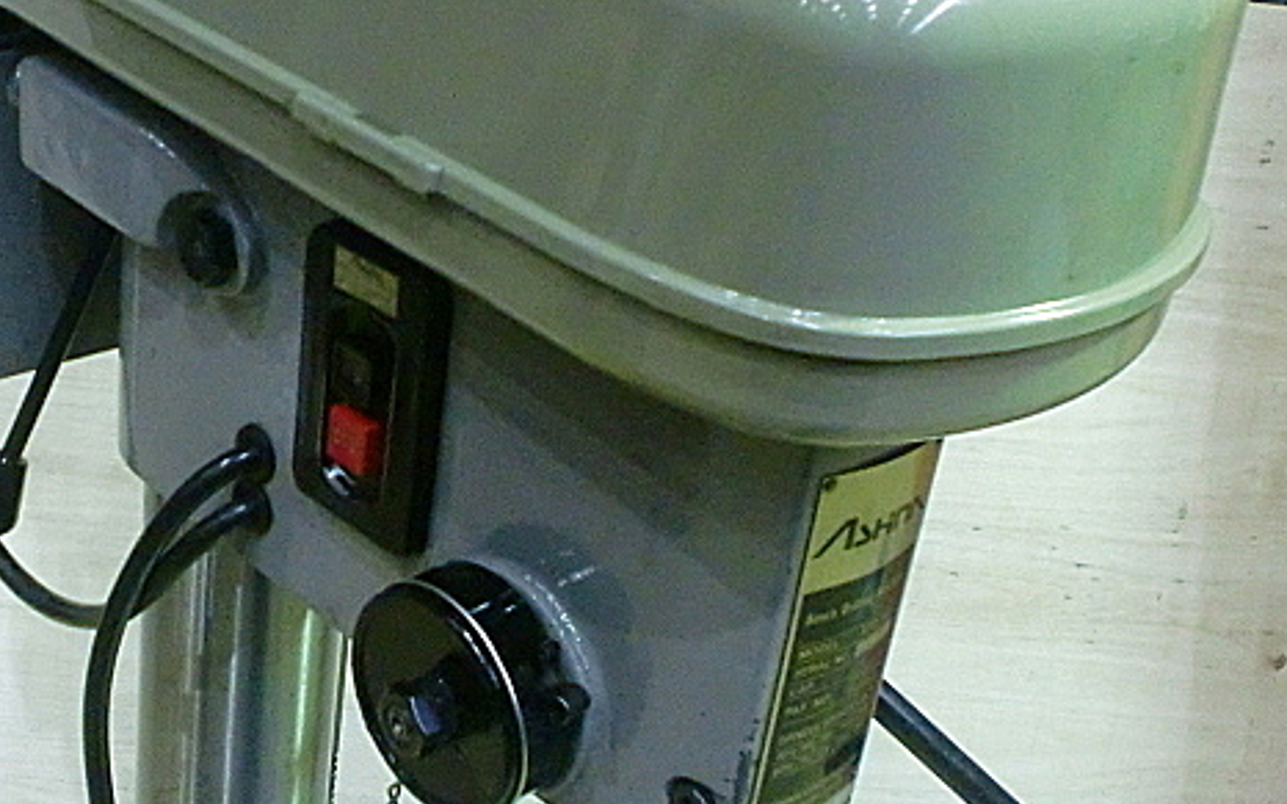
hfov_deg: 39.2
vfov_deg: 25.3
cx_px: 461
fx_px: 1788
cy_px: 348
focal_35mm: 51
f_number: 3.1
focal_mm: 6.3
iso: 1000
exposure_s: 1/60
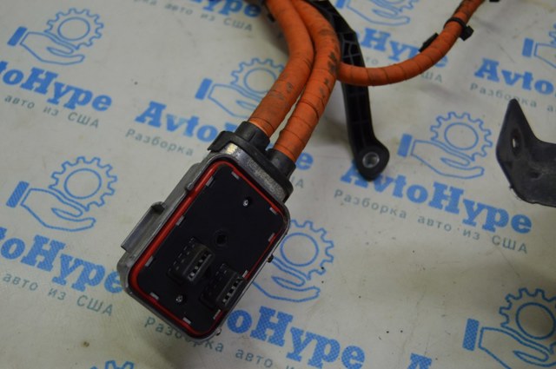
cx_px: 278
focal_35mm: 48
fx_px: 740
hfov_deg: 41.2
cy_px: 184
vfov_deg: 28.0
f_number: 4.5
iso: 400
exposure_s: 1/80
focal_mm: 32
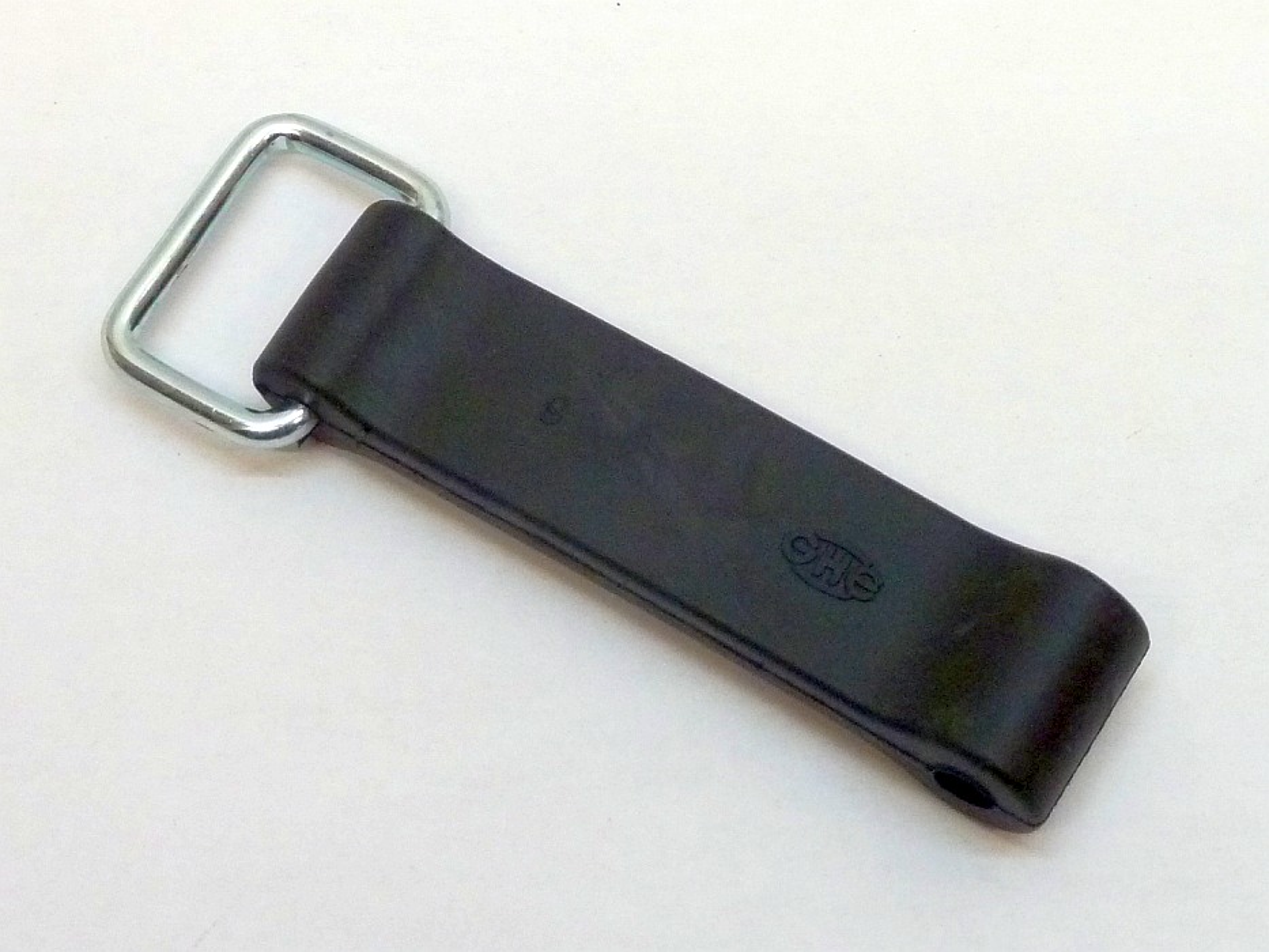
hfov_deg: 39.7
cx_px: 634
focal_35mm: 48
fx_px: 1760
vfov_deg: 30.3
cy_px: 476
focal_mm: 7.9
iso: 400
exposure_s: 1/30
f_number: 3.8
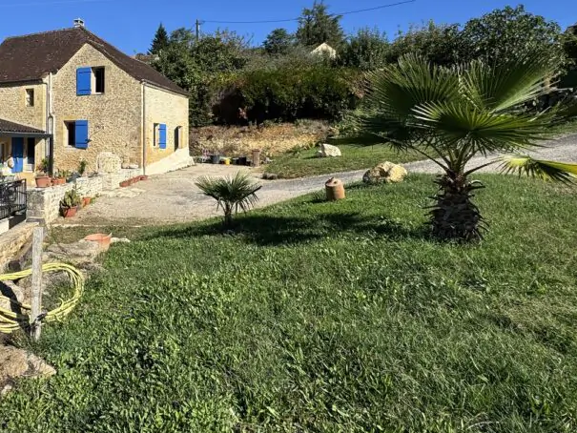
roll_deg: +0.4
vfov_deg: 53.7
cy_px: 142
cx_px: 134
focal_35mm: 25
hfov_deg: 64.5
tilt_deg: +1.8
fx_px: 417
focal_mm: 2.22
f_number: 2.2
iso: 50
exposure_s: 1/2415
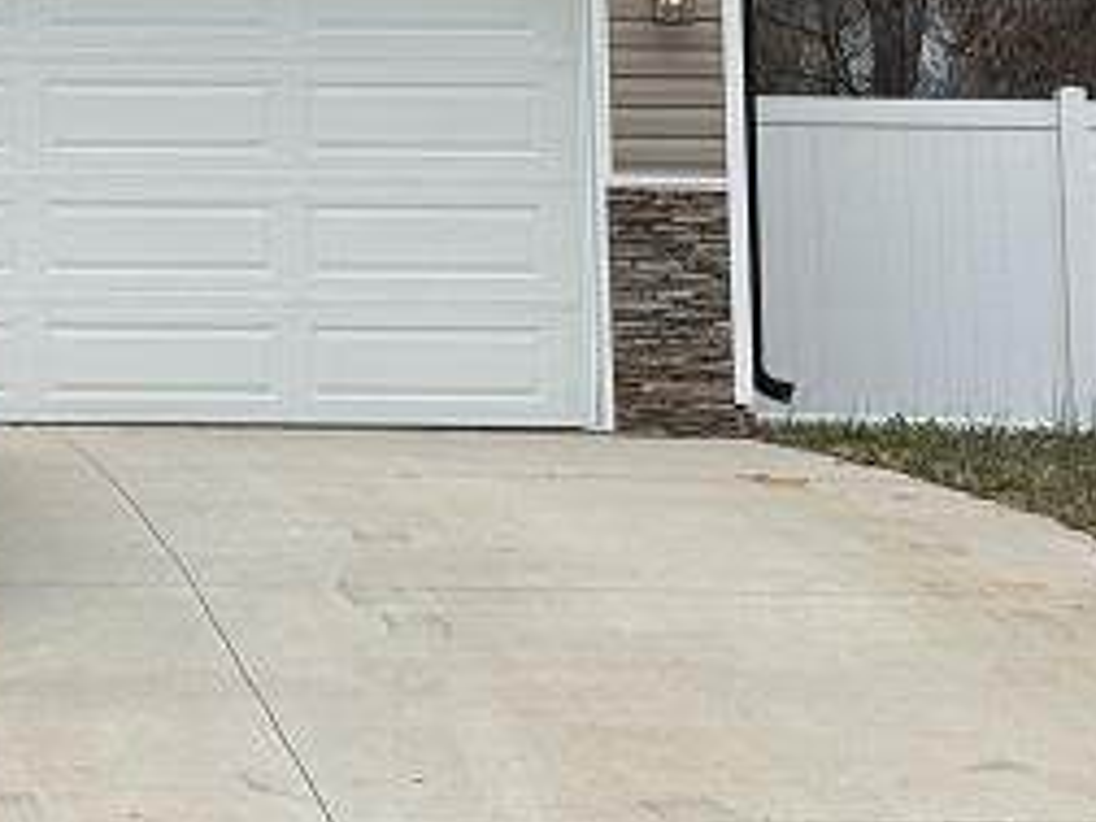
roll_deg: -0.3
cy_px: -85
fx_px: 4464
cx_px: -265
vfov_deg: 10.4
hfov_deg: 13.6
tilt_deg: +6.3
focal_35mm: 141
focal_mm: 6.76
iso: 64
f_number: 1.78
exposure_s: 1/1524
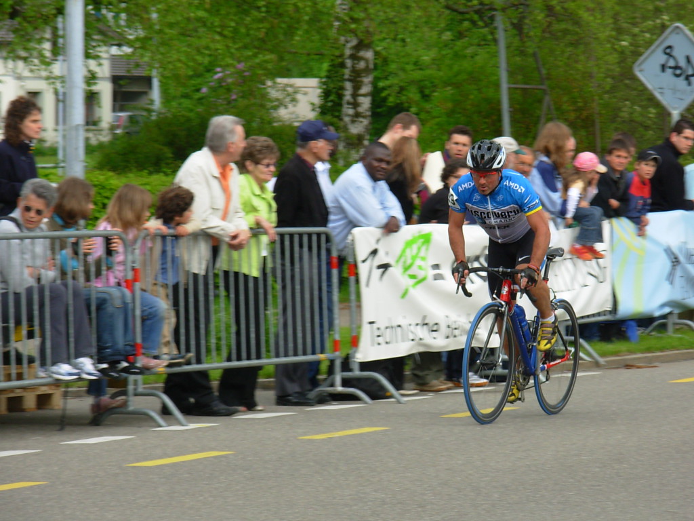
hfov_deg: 10.4
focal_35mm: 190
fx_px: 3809
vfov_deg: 7.8
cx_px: 347
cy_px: 260
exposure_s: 1/144
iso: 50
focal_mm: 31.4
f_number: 5
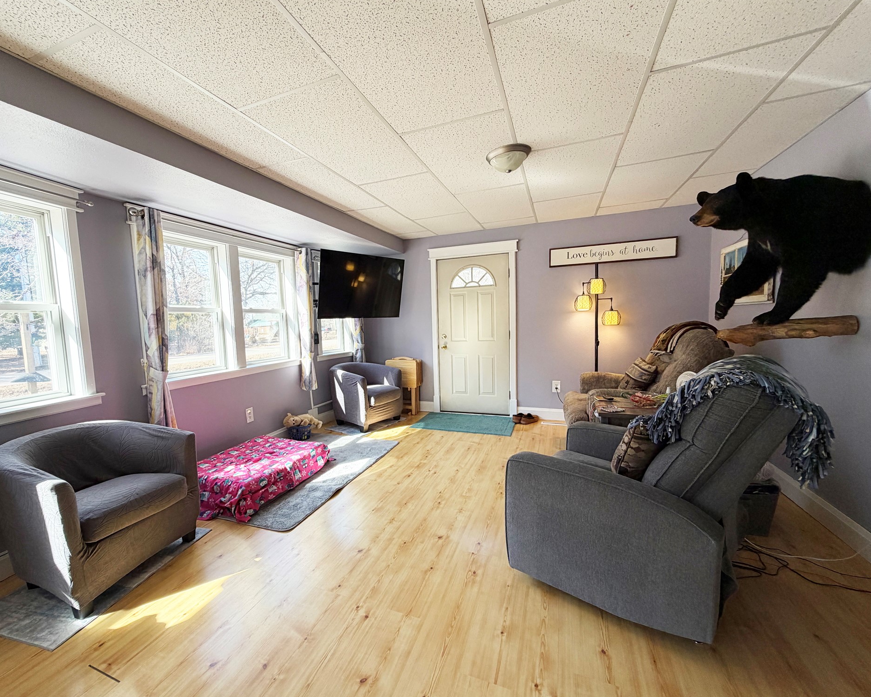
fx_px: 387
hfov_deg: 96.5
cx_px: 395
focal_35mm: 15
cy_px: 356
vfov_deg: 84.0
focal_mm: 2.22
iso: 80
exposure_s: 1/121
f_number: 2.2
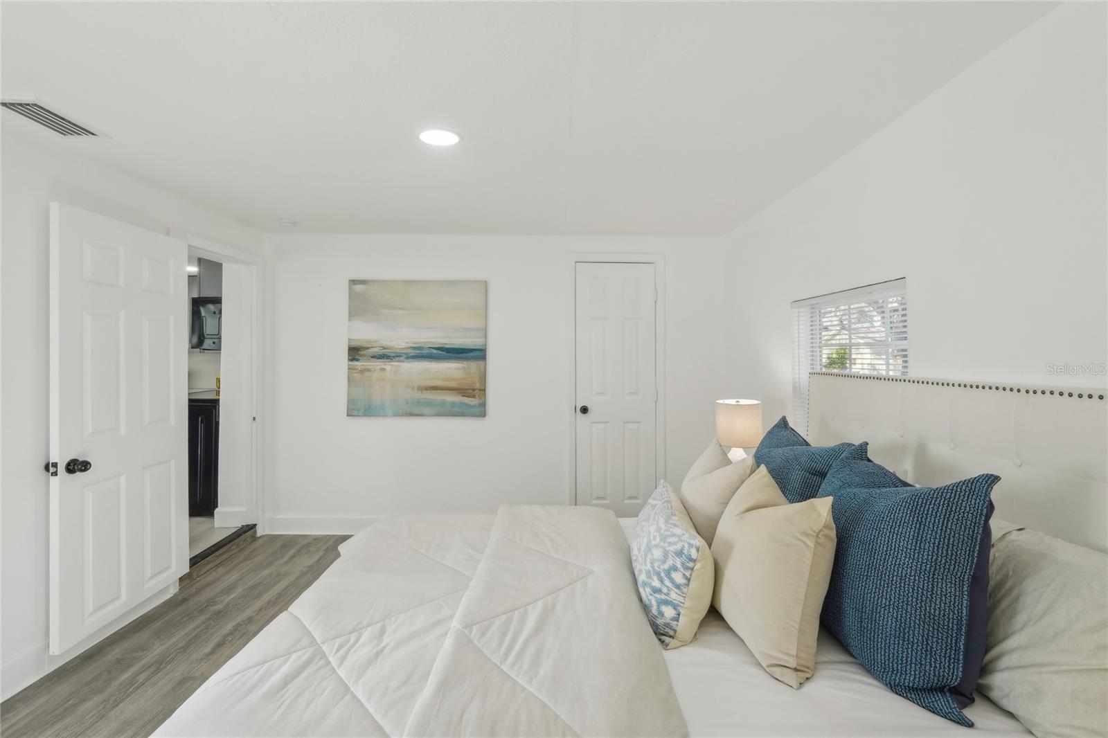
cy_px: 369
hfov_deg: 100.4
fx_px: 462
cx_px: 554
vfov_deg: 77.3
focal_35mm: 15
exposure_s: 1/40
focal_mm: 10
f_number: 8
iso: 400
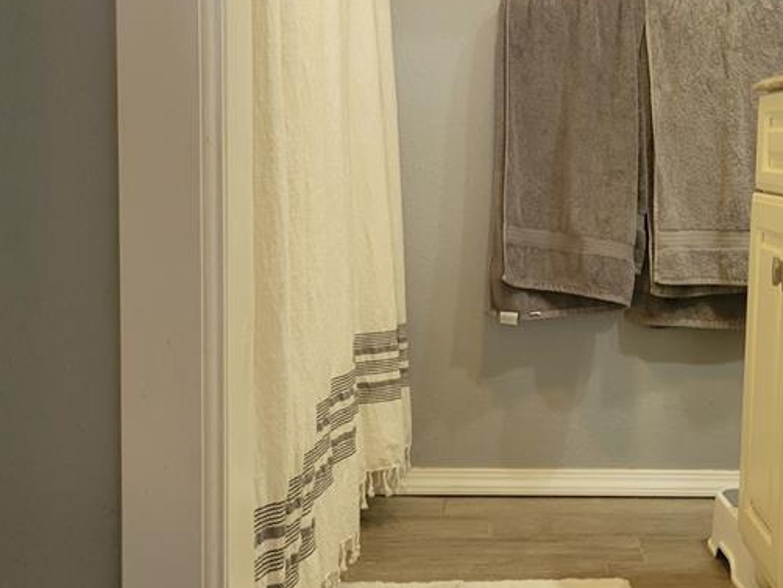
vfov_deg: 27.5
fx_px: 1199
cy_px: 232
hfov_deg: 35.4
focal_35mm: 53
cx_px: 588
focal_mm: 5.4
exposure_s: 1/60
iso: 250
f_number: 1.8
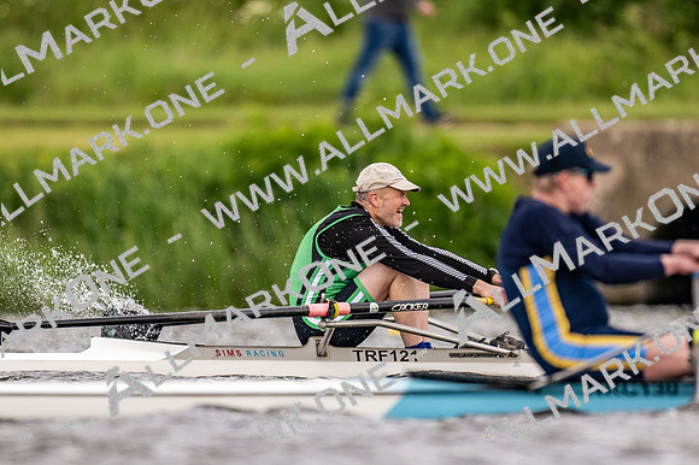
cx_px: 350
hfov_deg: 2.3
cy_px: 232
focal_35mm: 900
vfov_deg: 1.5
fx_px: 17464
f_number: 4
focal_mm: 600
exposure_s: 1/2500
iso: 800
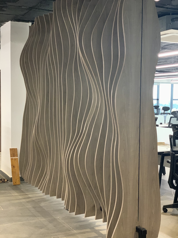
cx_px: 89
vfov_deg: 36.8
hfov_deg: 28.0
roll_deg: -0.8
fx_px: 357
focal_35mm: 52
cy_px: 119
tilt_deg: -1.2
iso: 640
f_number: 2.4
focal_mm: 6
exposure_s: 1/25
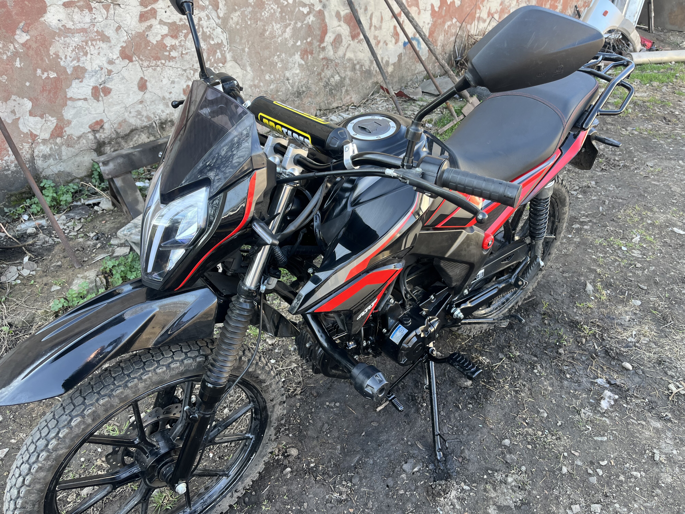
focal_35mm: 26
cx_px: 342
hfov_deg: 67.3
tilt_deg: -32.0
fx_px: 515
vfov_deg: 53.1
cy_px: 257
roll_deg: +3.3
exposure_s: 1/122
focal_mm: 5.1
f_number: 1.6
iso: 40
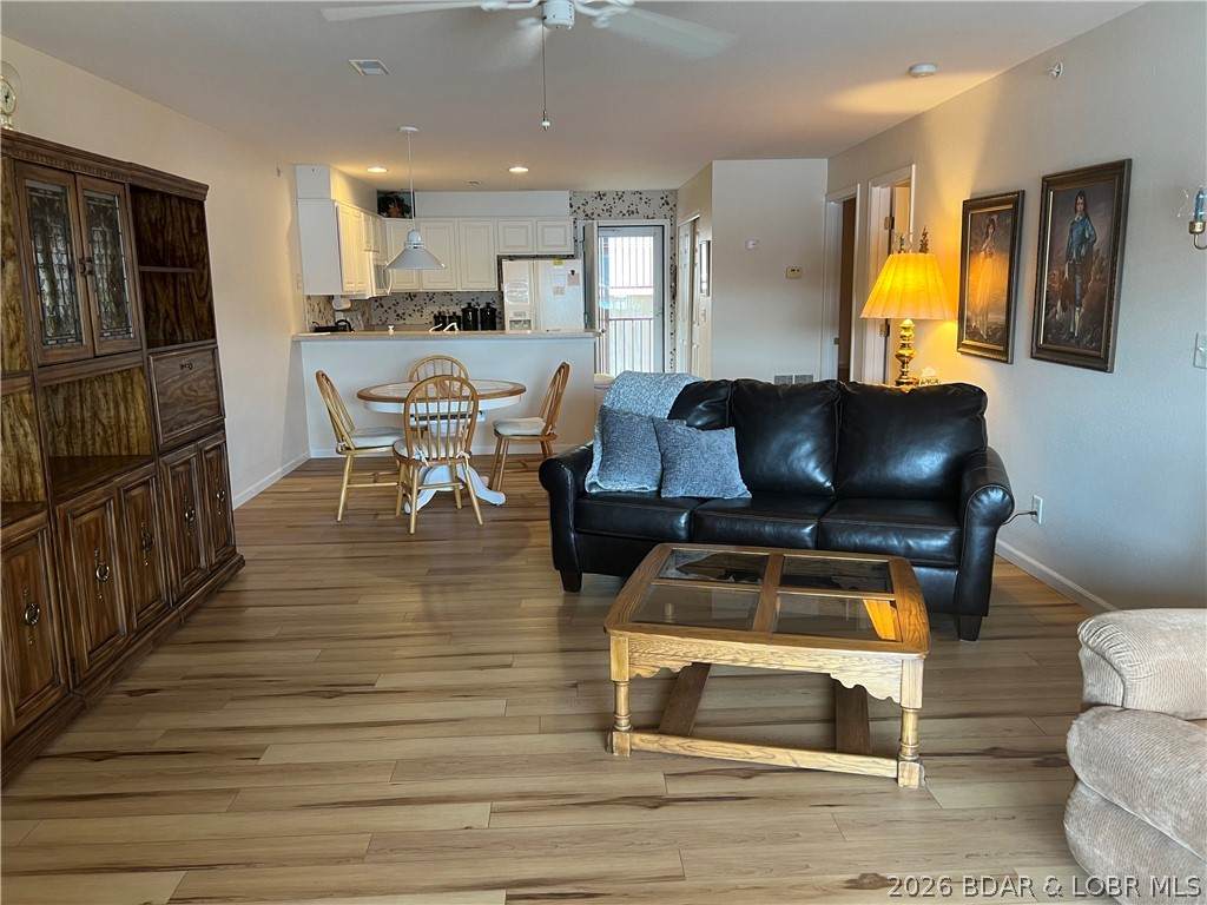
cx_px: 604
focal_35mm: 26
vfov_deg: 53.1
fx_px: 907
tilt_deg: -9.3
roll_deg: +0.4
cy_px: 452
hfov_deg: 67.3
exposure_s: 1/60
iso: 100
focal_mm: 5.7
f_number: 1.5
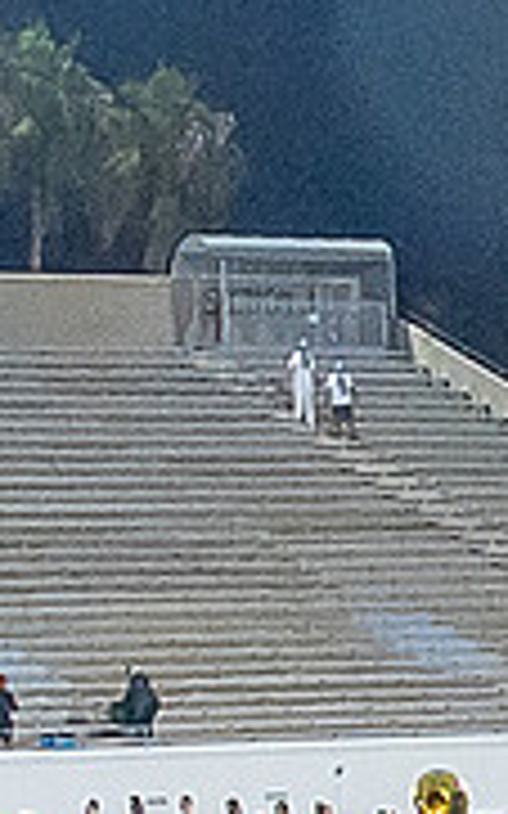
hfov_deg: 4.7
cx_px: 1129
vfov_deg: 7.7
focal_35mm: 273
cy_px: 692
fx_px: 6052
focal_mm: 24
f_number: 4
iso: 2000
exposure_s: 1/200
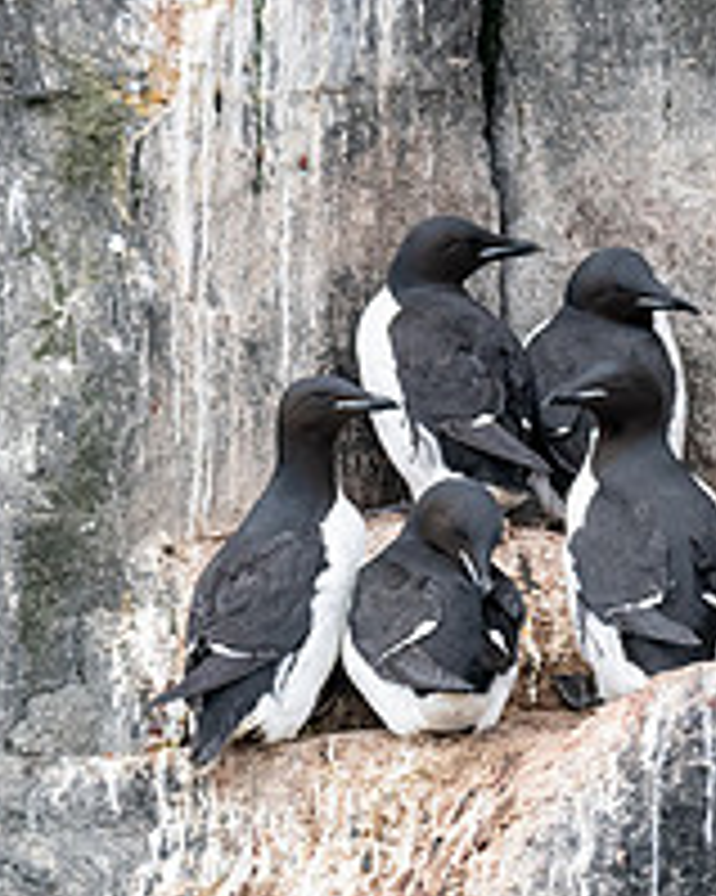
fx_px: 24203
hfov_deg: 1.7
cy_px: 286
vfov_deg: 2.1
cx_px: 944
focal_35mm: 913
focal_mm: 260
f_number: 5.6
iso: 1600
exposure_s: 1/1000
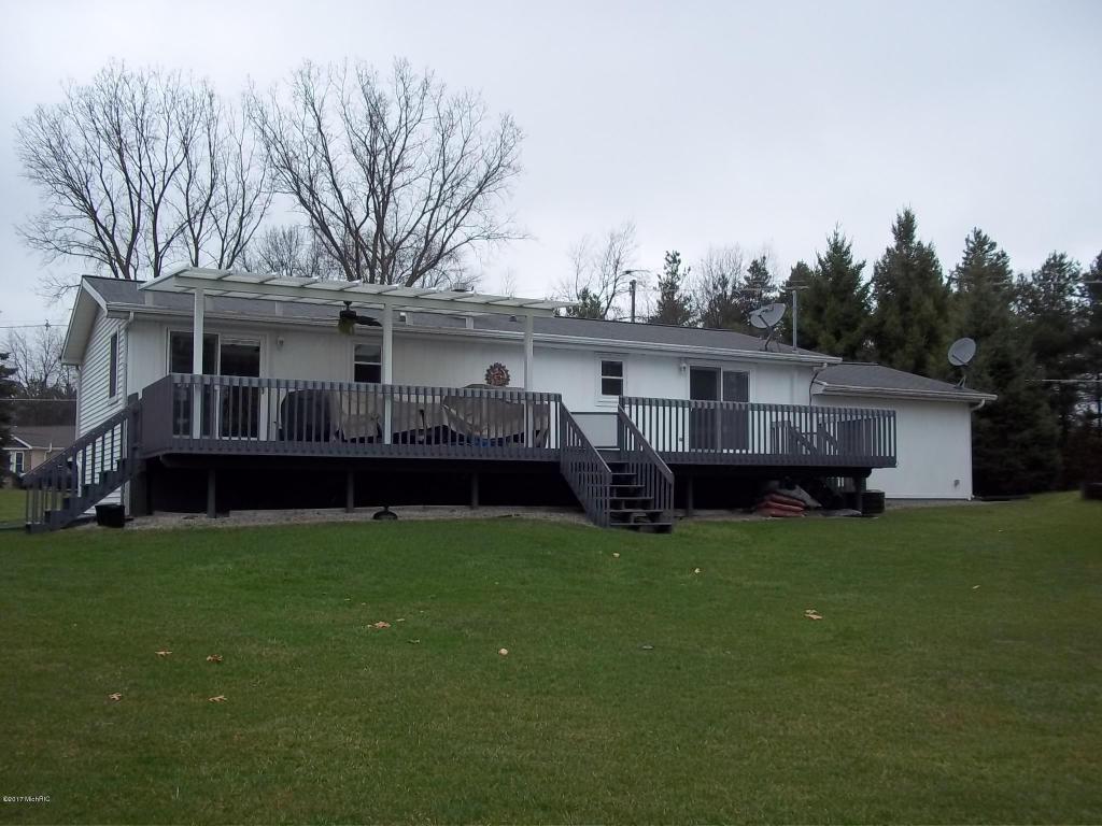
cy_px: 413
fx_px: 1146
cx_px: 551
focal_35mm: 36
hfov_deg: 51.4
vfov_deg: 39.7
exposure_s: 1/320
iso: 80
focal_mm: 6.5
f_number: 3.1
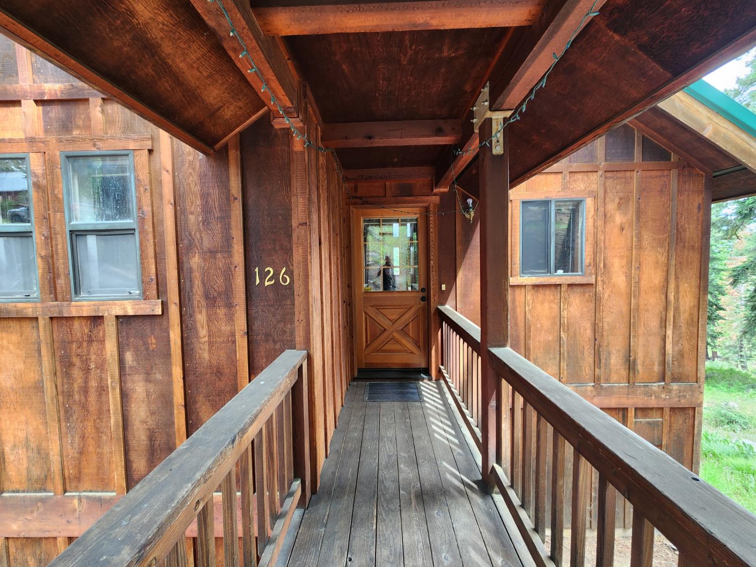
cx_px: 378
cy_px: 284
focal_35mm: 13
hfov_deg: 106.2
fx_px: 284
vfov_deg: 89.9
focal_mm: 2.2
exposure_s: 1/60
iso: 100
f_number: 2.2
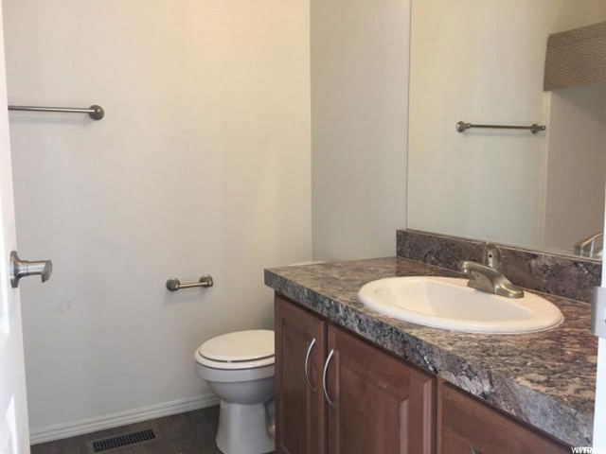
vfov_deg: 48.2
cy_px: 227
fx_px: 508
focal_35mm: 29
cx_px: 303
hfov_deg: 61.7
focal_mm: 4.15
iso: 40
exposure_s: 1/15
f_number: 2.2
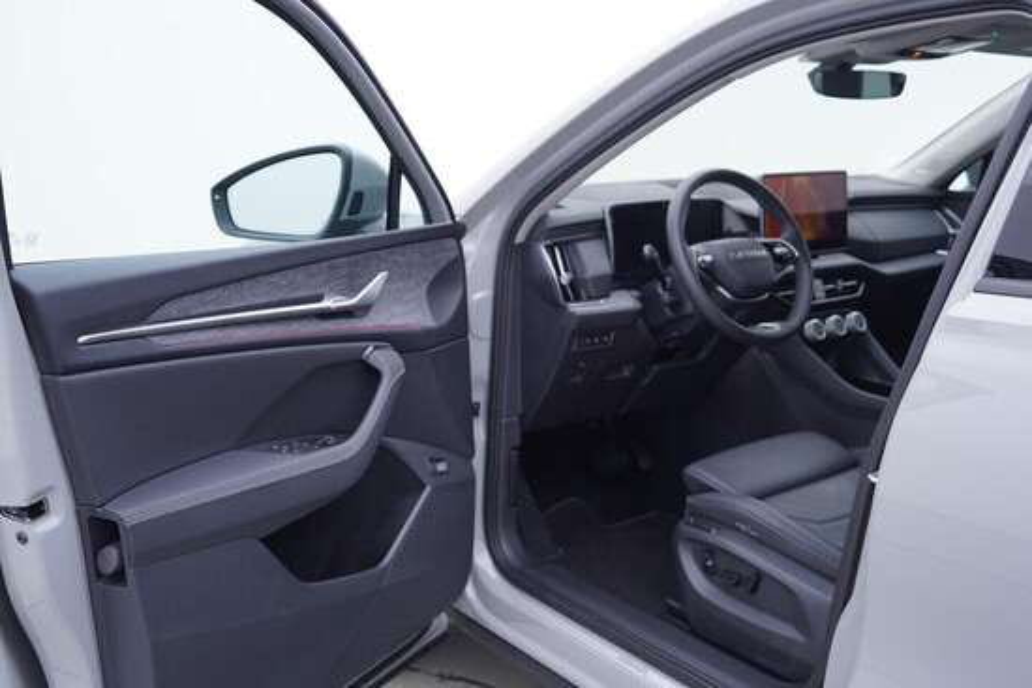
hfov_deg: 53.1
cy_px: 344
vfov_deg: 36.9
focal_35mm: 36
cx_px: 516
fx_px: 1032
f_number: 3.2
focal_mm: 24
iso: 125
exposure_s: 1/40
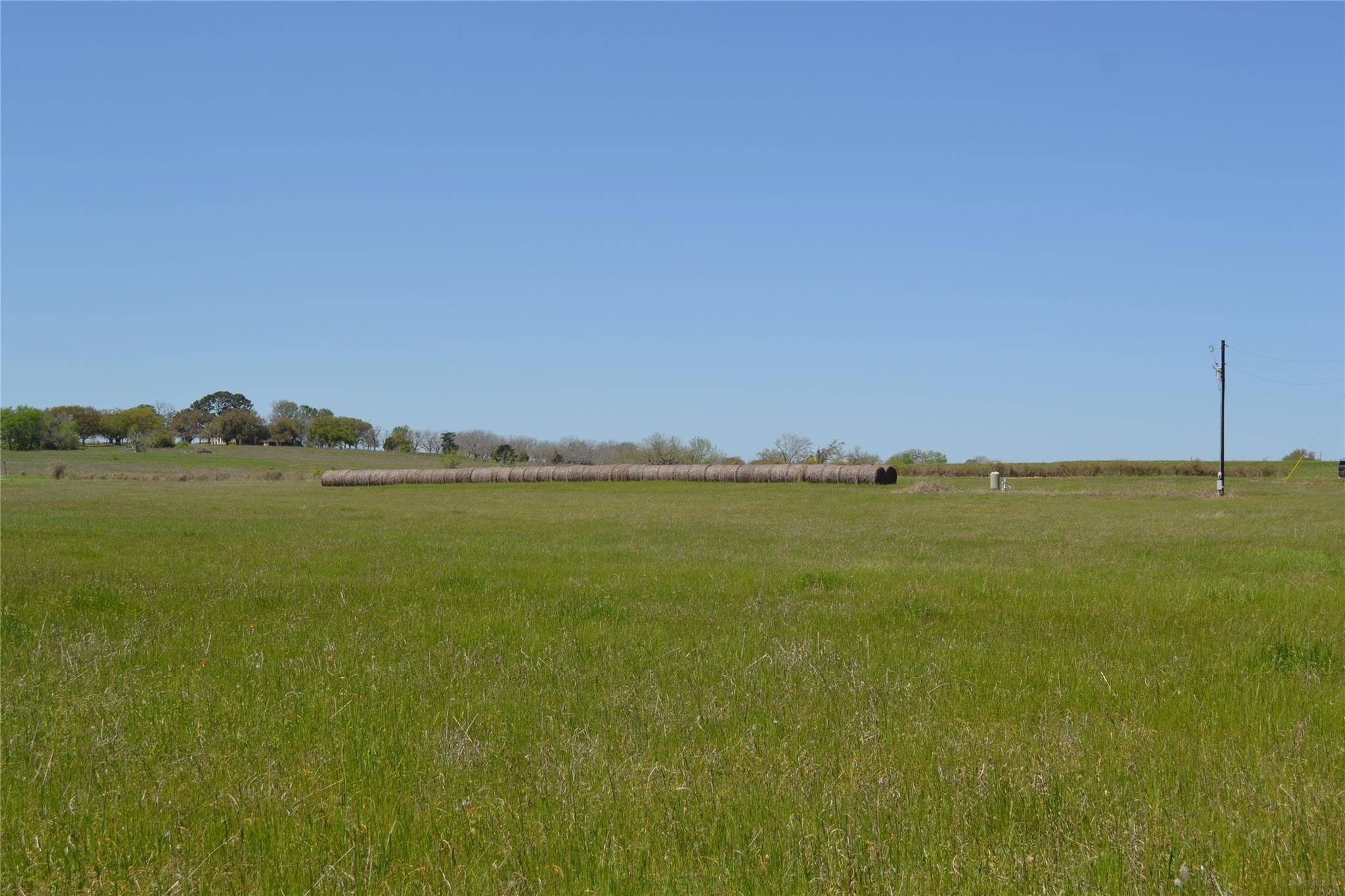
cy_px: 448
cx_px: 672
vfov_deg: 28.1
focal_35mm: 48
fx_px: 1793
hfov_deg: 41.1
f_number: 8
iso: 100
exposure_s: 1/320
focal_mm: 32
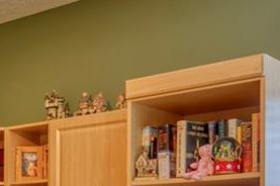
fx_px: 629
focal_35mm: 81
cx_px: -4
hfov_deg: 23.9
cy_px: 264
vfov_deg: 15.7
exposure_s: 1/2
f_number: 8
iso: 100
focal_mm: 14
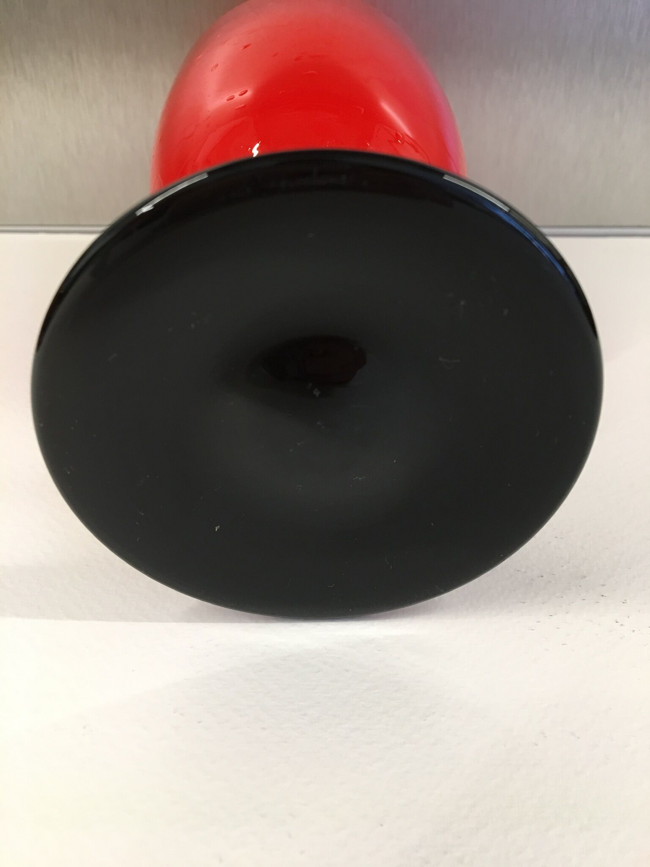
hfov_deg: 48.2
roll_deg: +0.0
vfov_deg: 61.7
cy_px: 434
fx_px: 726
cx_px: 325
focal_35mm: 29
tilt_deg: -34.6
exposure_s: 1/33
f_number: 2.2
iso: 125
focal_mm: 4.15
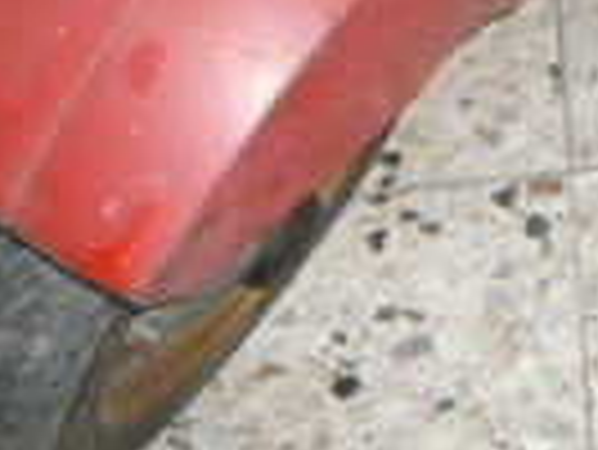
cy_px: -513
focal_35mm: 135
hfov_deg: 13.2
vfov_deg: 10.0
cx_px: 1066
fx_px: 2334
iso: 320
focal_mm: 4.6
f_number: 2.8
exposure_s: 1/30
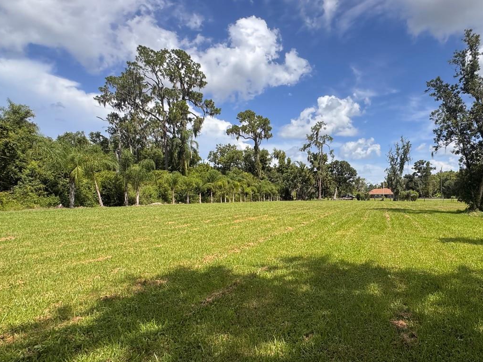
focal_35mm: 22
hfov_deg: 74.5
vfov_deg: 61.0
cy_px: 193
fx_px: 307
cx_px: 313
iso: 50
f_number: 2.2
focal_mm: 2.22
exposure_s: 1/2028
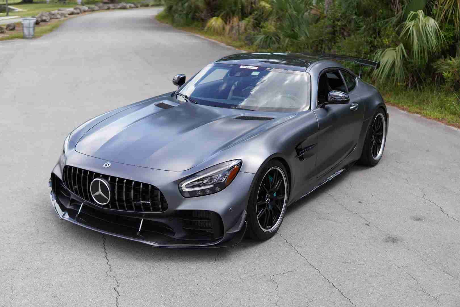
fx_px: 575
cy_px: 154
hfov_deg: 43.6
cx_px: 230
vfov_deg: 29.9
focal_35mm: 45
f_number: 2
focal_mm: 30
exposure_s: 1/1600
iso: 100
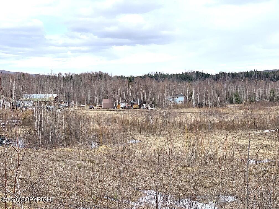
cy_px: 104
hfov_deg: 36.8
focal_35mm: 52
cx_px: 140
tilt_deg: -0.6
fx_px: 419
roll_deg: +0.4
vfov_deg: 28.0
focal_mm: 6
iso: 16
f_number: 2.4
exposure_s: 1/1043
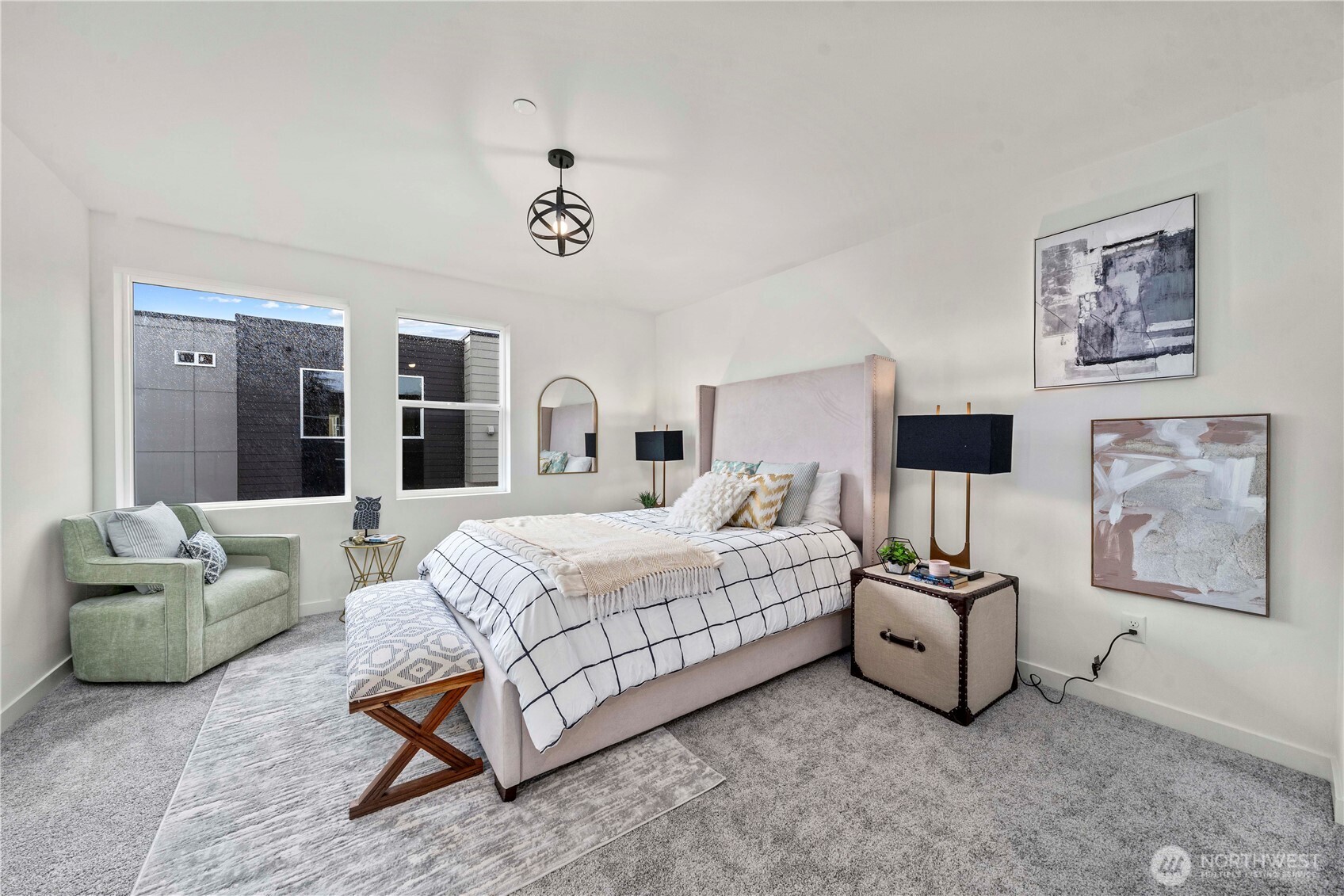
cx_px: 672
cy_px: 448
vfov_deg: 90.0
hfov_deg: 112.6
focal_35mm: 12
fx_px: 448
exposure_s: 1/20
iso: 1000
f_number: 8
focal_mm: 12
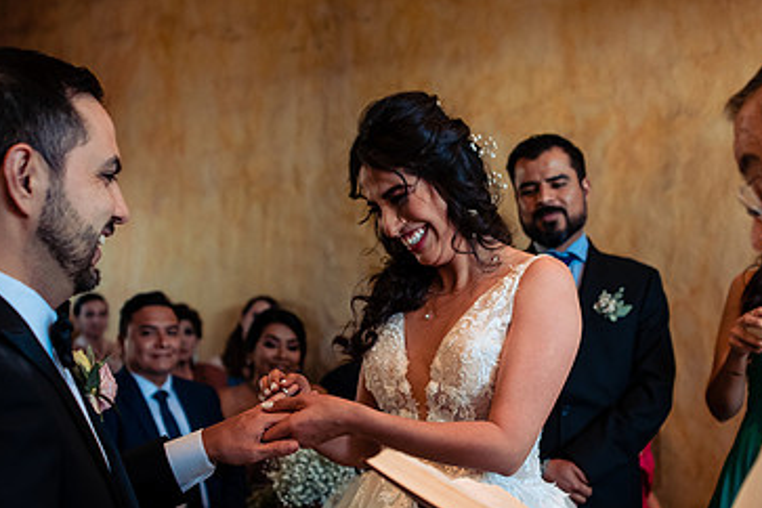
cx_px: 428
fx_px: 1185
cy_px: 318
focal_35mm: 56
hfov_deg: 35.6
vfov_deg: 24.1
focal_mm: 35
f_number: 2.8
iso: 1250
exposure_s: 1/200
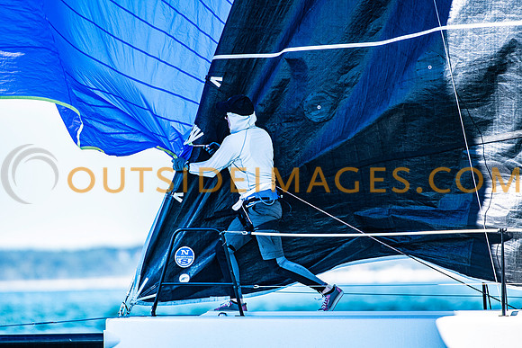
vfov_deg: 2.4
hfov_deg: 3.6
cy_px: 174
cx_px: 261
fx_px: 8267
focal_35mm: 570
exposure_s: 1/800
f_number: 5
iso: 320
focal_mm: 380
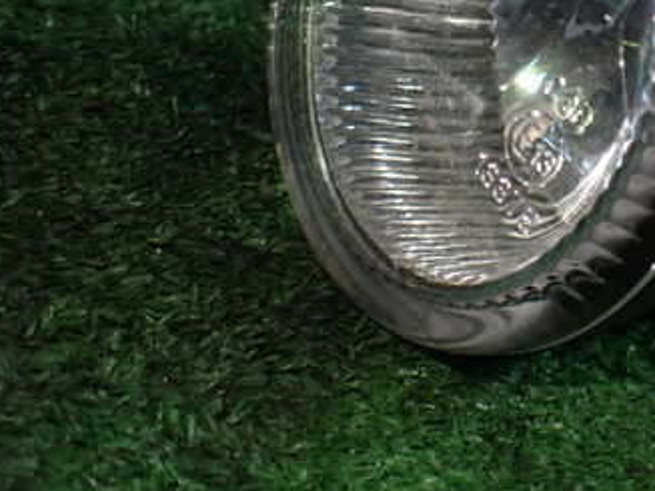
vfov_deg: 25.8
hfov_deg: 33.2
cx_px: 587
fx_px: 1040
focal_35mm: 55
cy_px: 64
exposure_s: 1/125
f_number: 2.3
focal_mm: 5.4
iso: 320
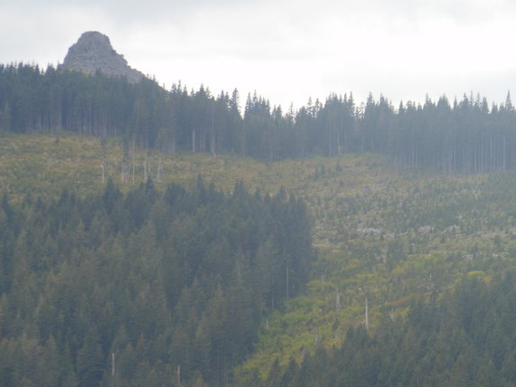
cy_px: 156
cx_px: 370
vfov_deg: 4.3
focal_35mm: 345
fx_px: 5142
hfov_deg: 5.7
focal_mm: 39.1
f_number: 5.8
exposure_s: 1/125
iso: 80
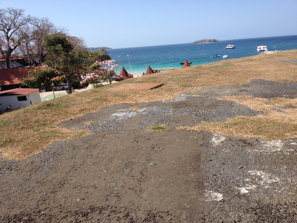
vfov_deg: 40.7
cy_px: 112
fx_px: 300
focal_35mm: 35
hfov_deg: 52.6
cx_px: 148
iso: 50
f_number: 2.4
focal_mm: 4.28
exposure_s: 1/1783
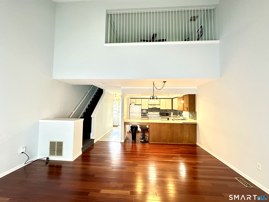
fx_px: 109
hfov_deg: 102.1
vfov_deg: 85.7
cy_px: 101
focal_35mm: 14
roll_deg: -0.7
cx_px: 134
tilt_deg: +2.6
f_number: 2.2
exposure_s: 1/60
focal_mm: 2.22
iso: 400
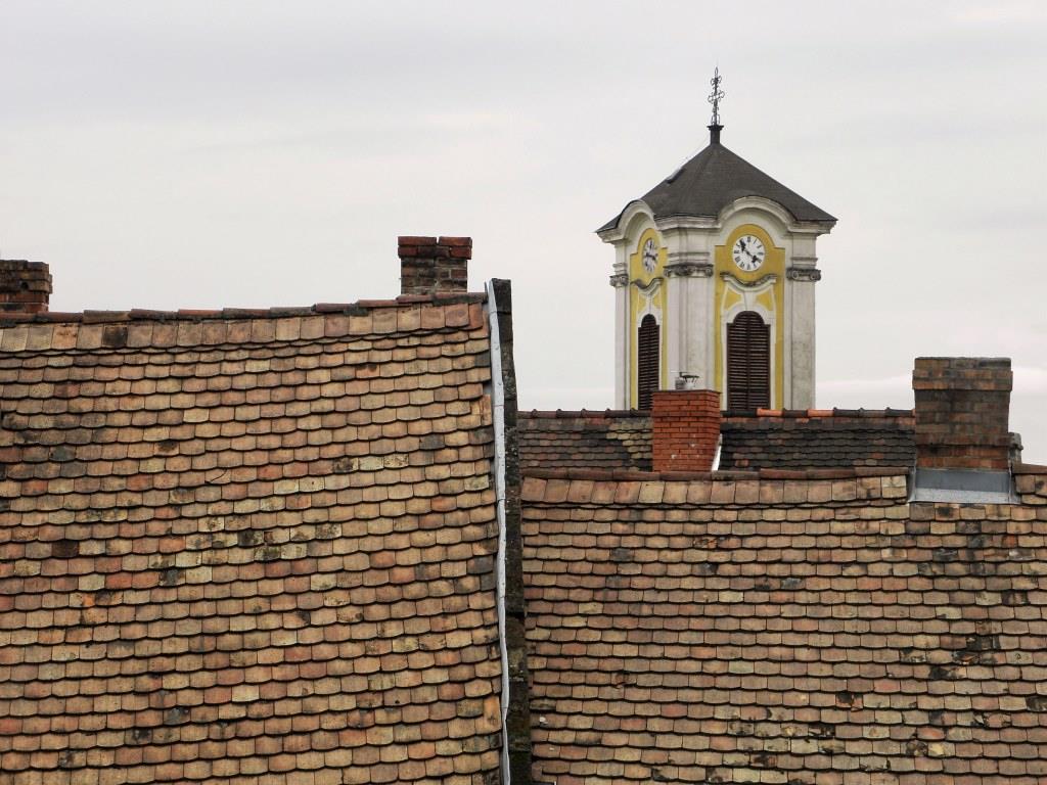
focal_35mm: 110
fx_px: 3327
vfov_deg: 13.5
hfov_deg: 17.9
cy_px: 392
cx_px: 524
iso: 64
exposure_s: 1/160
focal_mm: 19.73
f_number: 4.3
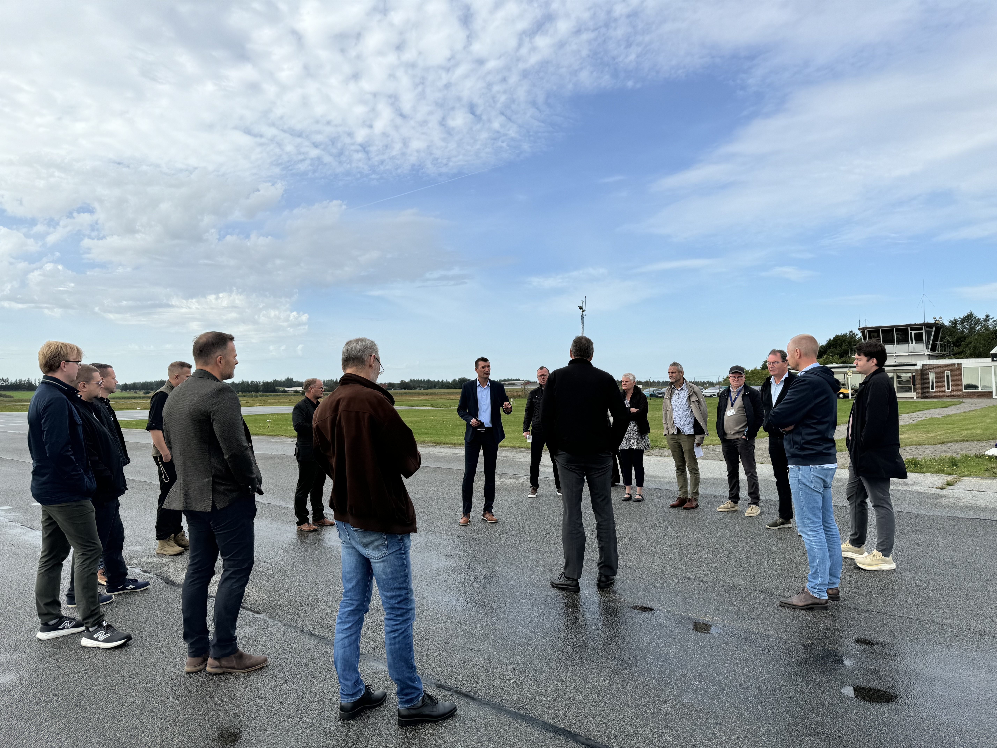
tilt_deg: +2.7
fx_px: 691
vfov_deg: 56.8
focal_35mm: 24
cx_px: 498
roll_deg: +1.4
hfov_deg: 71.6
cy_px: 374
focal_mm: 6.76
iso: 80
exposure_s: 1/3597
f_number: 1.78
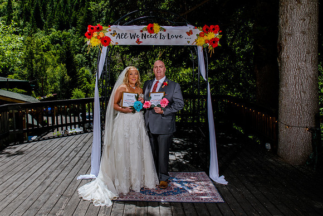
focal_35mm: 30
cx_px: 139
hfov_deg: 62.2
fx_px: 266
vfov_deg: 44.0
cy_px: 93
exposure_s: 1/400
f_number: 8
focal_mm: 26
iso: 160
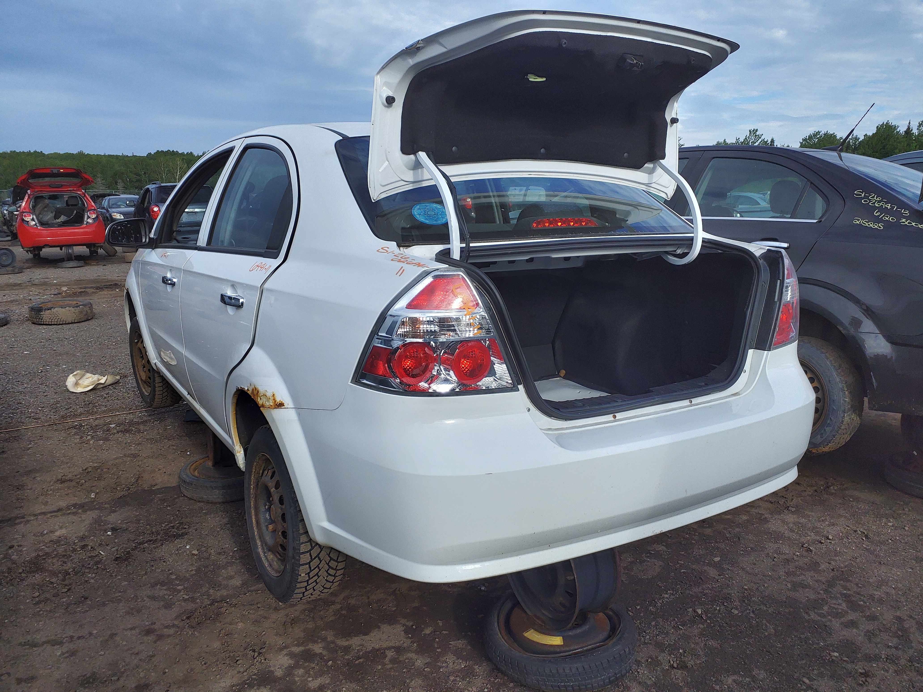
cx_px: 462
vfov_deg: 53.1
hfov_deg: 67.3
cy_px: 346
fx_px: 693
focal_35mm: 26
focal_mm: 3.58
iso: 40
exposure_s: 1/695
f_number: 1.9
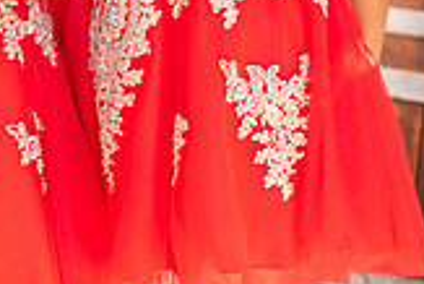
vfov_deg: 5.5
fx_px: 2935
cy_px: -139
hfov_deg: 8.1
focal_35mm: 249
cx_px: -164
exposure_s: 1/200
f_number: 5
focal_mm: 70
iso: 400
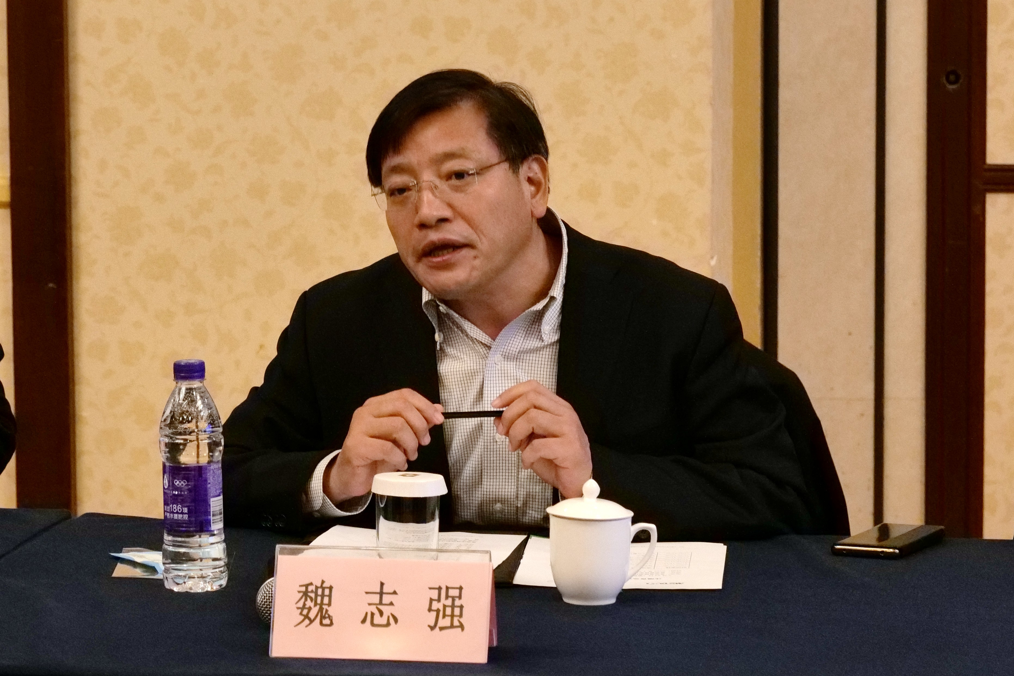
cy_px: 338
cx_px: 507
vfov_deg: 15.9
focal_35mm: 86
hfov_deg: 23.6
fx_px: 2422
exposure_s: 1/100
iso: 8000
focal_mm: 86
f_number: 8
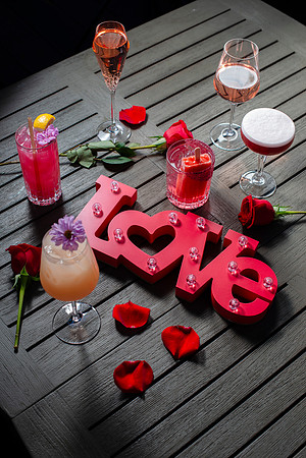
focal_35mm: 50
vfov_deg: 39.6
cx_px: 153
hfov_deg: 27.0
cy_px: 229
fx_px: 637
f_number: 5
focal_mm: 50
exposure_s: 1/200
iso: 200
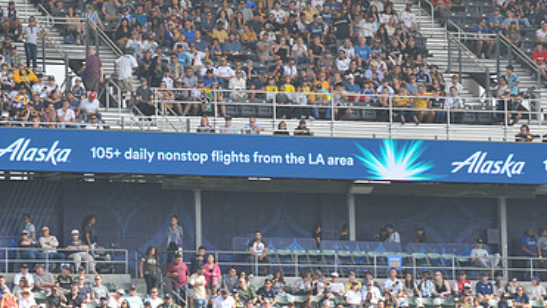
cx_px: 202
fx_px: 4512
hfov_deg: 6.9
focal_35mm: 311
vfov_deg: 3.9
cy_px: 161
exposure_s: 1/250
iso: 200
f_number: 8
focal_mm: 190
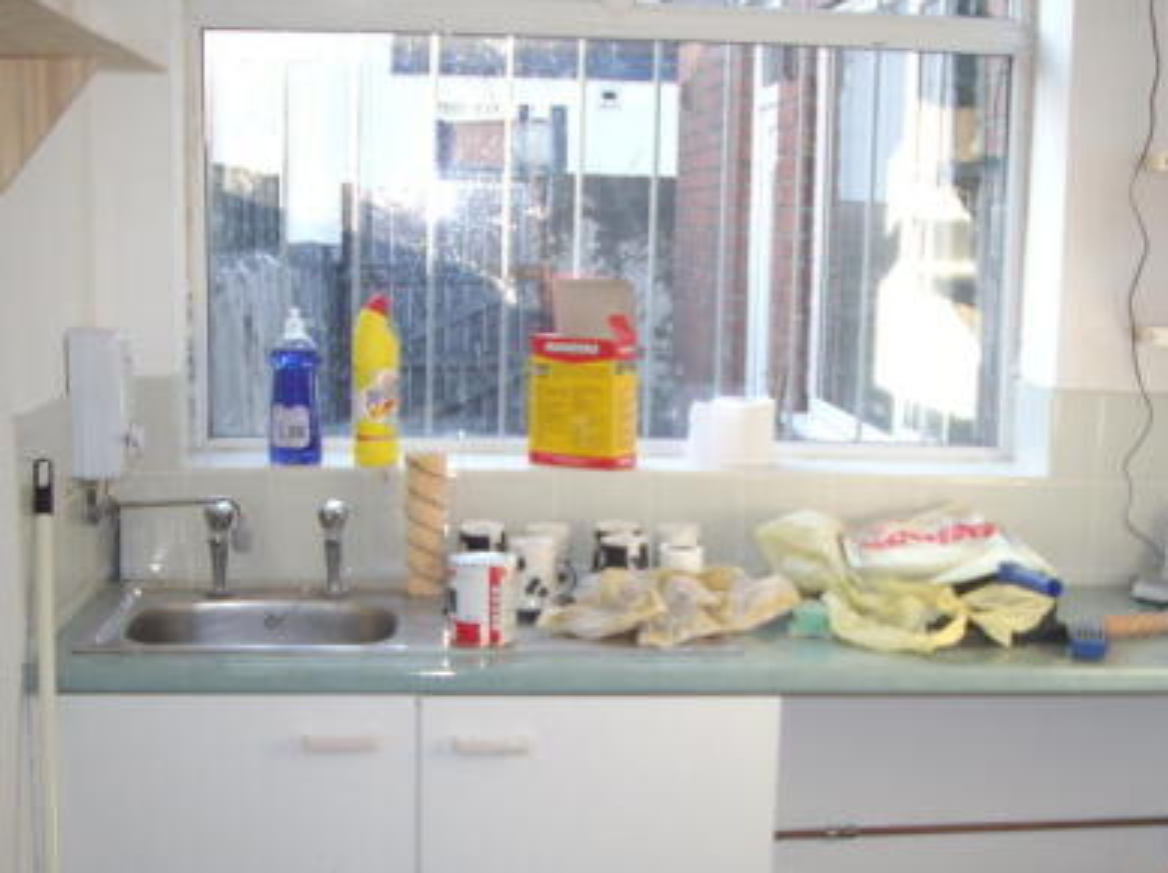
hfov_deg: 33.8
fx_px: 1921
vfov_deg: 25.5
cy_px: 574
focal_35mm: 57
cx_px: 611
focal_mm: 6.2
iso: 100
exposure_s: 1/80
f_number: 2.7
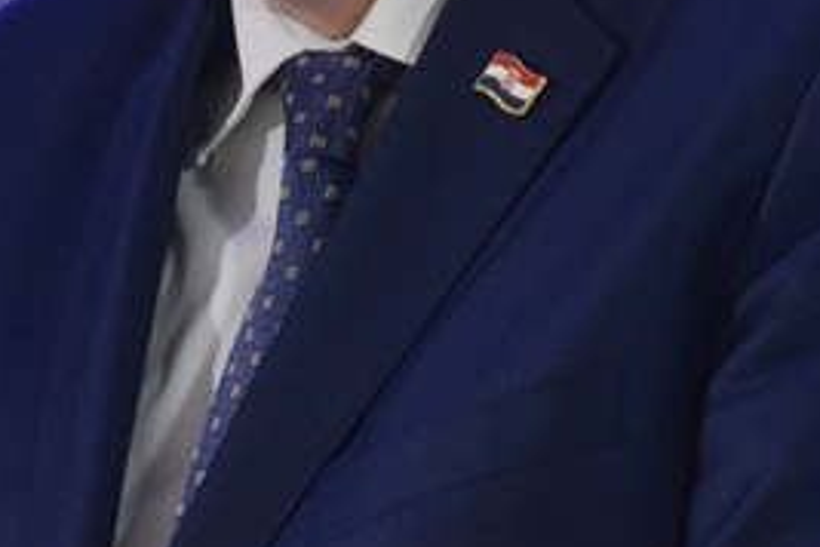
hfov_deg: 2.1
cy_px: -307
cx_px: 384
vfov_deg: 1.4
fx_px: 22473
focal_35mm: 987
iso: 3200
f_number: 5.3
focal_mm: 195
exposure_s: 1/200
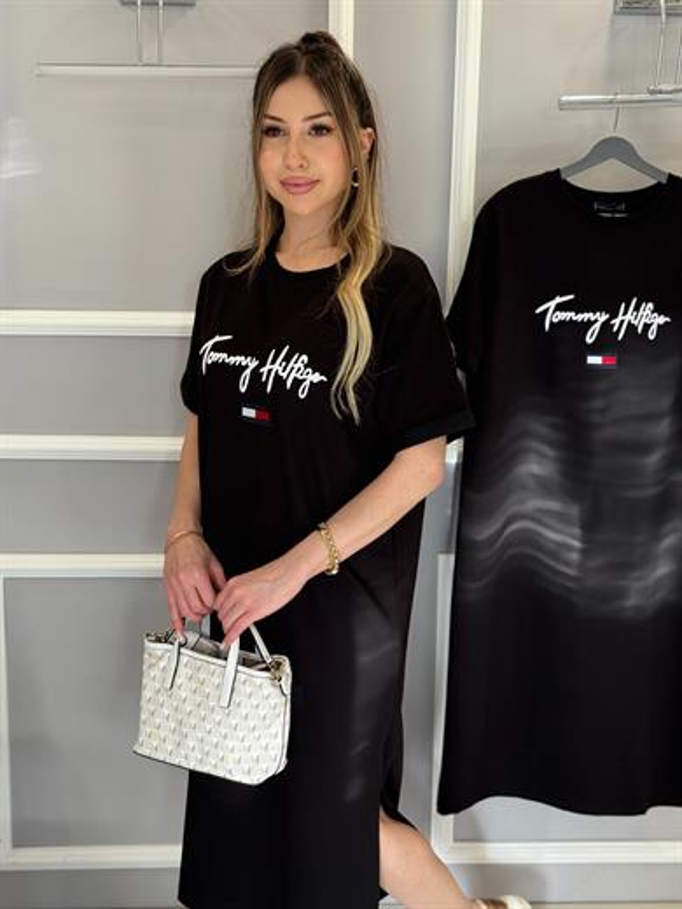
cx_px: 341
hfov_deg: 30.3
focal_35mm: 48
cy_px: 454
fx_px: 1261
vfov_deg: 39.7
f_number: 1.78
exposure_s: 1/126
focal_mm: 6.76
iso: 200
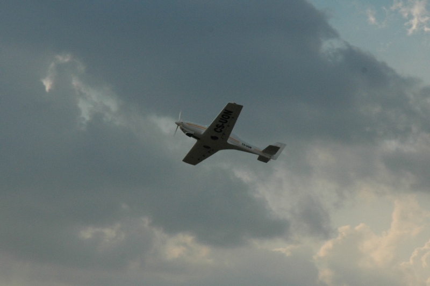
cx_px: 215
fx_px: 1253
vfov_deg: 13.0
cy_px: 143
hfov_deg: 19.5
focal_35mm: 105
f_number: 11
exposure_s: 1/500
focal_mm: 70
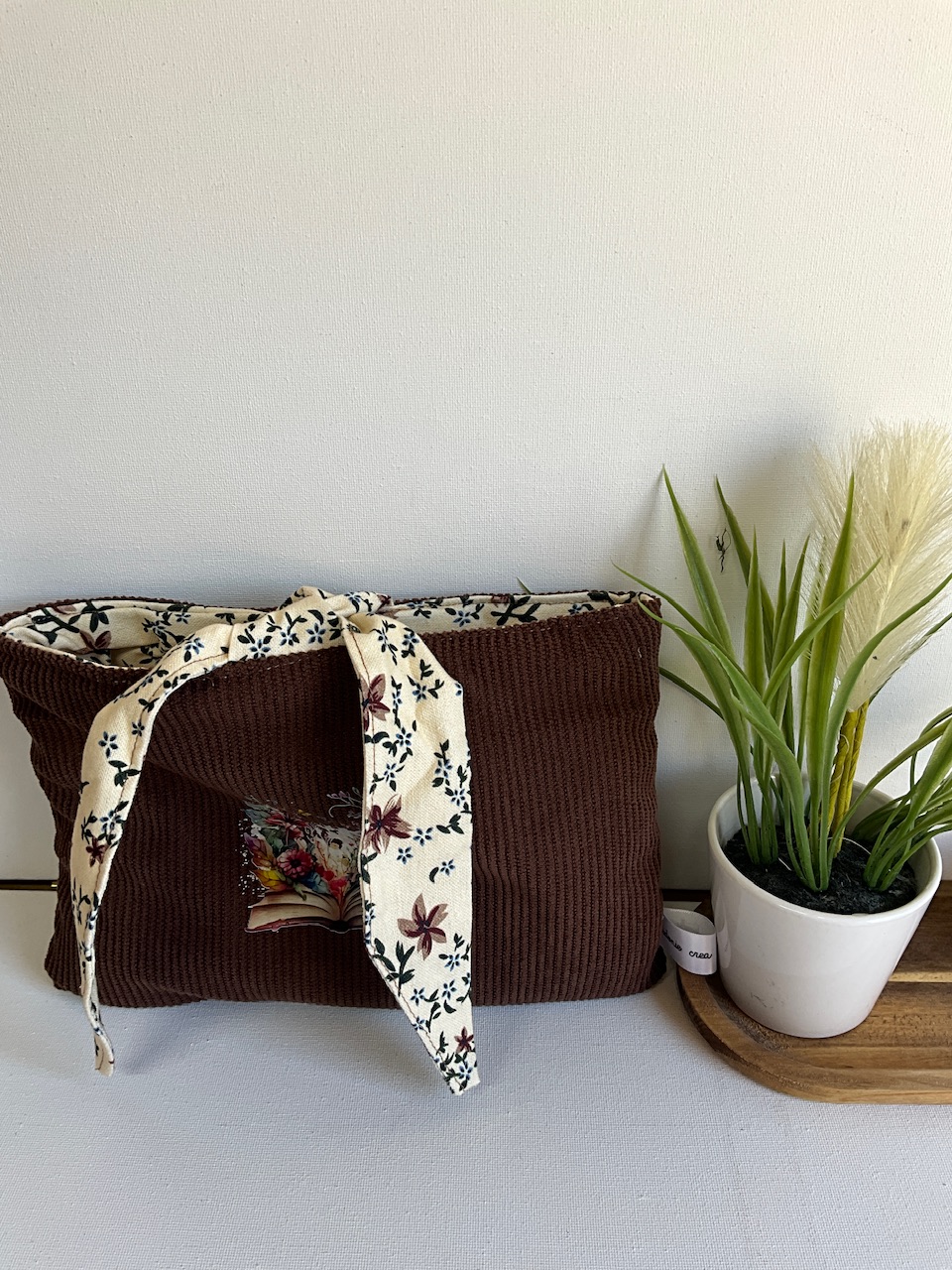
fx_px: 1063
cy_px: 635
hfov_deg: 48.2
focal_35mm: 29
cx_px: 476
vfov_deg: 61.7
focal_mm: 3
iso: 25
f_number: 1.8
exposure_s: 1/100
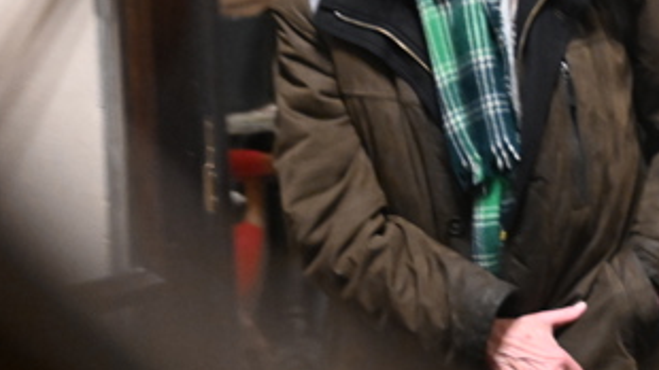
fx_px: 2934
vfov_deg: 7.2
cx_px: 353
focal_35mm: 168
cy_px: 19
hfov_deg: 12.8
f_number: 2.8
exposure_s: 1/125
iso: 5000
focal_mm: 48
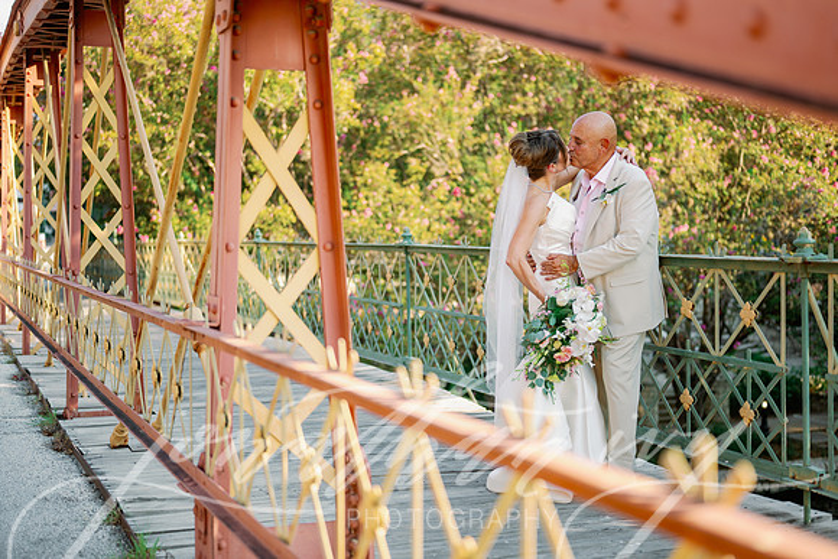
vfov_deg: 27.0
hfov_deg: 39.6
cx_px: 419
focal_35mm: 50
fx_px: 1164
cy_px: 280
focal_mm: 50
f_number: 1.8
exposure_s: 1/800
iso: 125
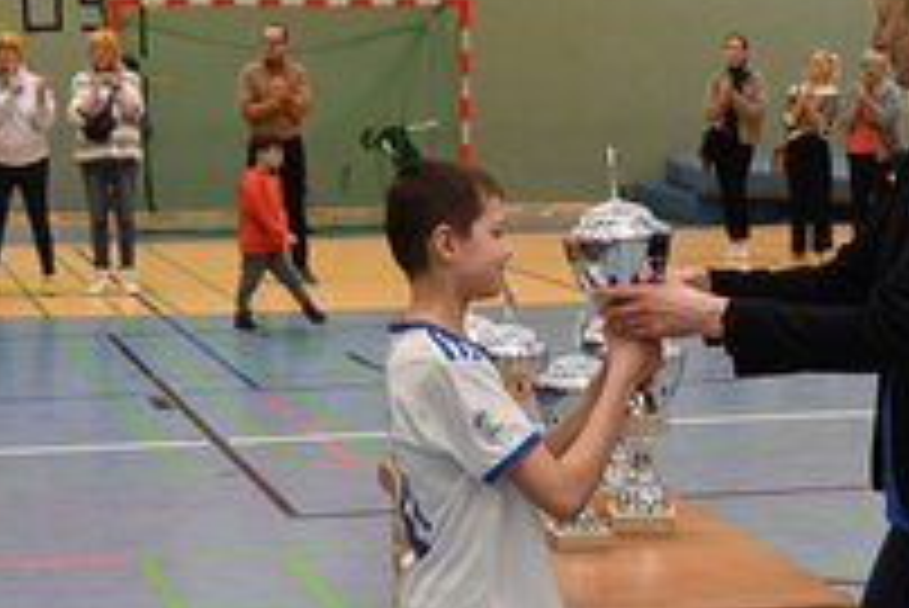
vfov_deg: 15.0
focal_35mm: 91
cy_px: 421
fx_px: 2299
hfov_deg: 22.4
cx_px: 450
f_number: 5.6
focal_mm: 46
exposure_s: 1/200
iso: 1250
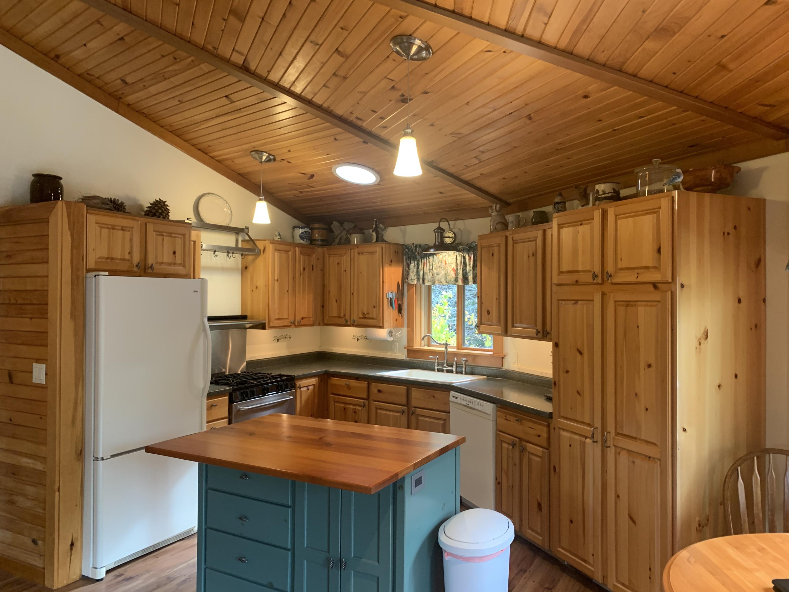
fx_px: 593
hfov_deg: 67.3
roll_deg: -0.9
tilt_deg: +0.9
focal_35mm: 26
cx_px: 394
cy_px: 296
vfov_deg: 53.1
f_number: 1.8
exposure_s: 1/60
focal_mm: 4.25
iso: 200
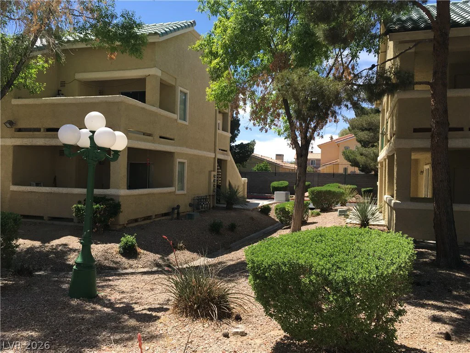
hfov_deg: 61.7
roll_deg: -1.0
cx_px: 235
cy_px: 176
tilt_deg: +0.0
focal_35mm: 29
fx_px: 394
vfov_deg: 48.2
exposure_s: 1/1115
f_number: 2.2
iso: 25
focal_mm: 4.15
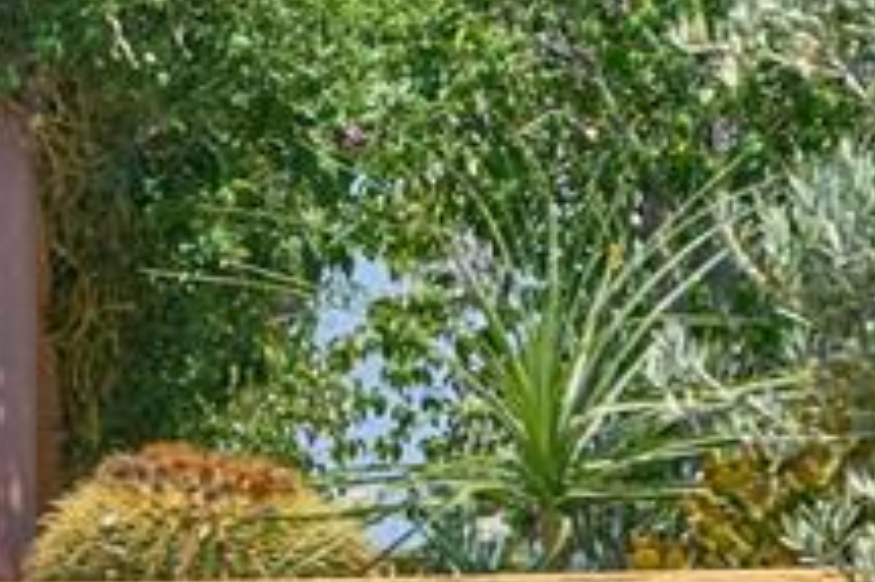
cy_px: 330
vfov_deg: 4.1
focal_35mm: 333
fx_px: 8087
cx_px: -875
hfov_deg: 6.0
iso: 125
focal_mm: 70
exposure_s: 1/1600
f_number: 8
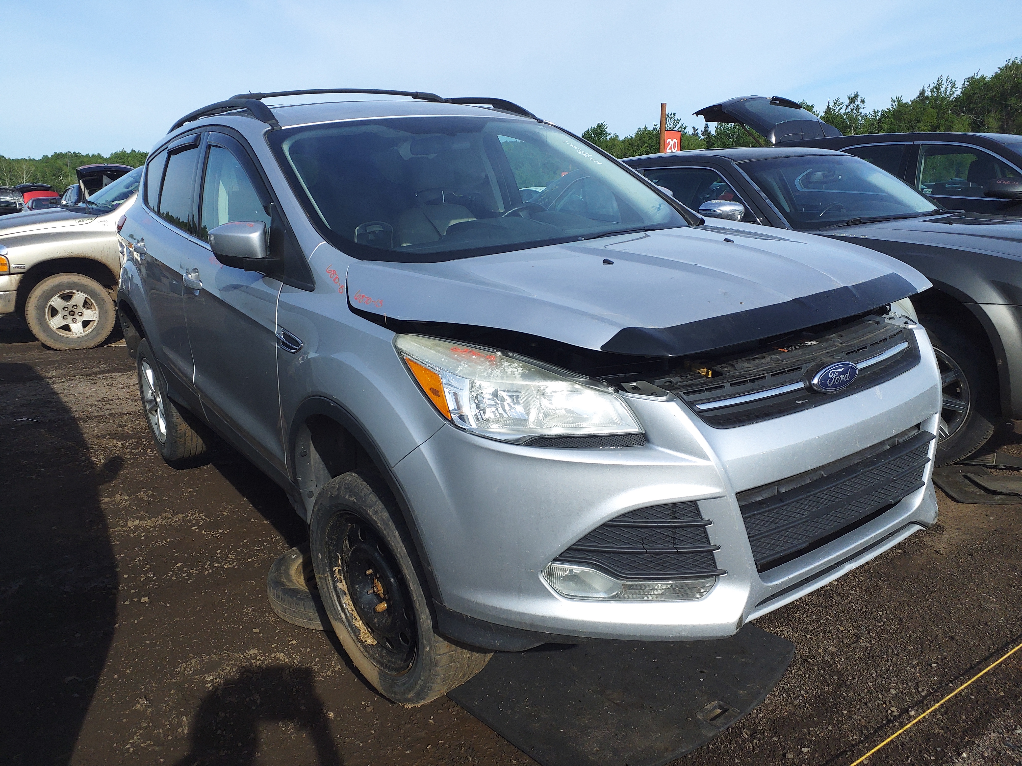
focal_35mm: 26
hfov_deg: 67.3
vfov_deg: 53.1
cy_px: 383
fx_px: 768
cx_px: 511
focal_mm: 3.58
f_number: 1.9
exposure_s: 1/1662
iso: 40
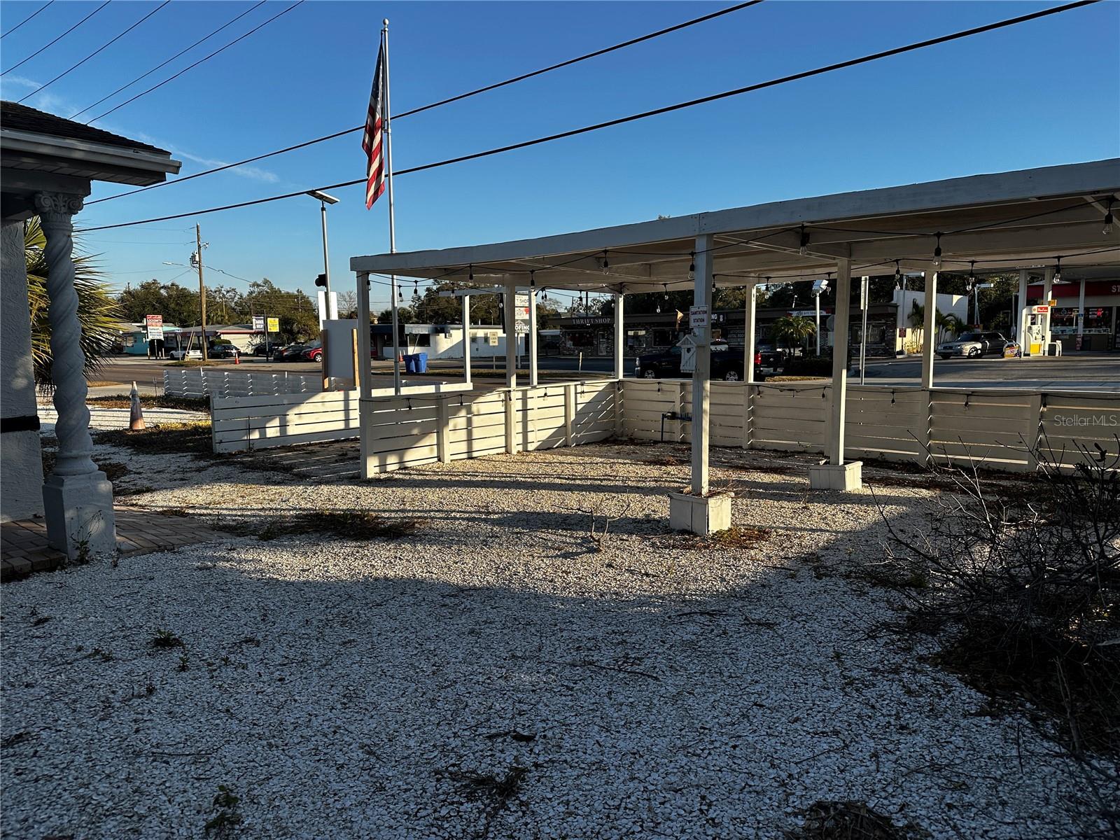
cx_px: 560
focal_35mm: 24
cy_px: 420
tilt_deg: -6.3
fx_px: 777
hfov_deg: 71.6
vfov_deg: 56.8
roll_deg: +0.6
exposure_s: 1/2732
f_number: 1.78
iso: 80
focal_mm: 6.86
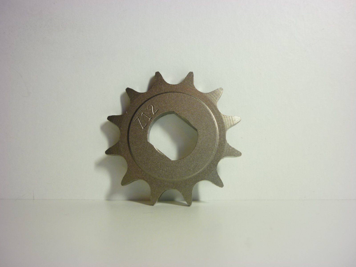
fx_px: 339
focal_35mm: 33
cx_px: 178
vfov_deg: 42.9
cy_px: 134
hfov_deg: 55.4
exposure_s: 1/25
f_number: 2.8
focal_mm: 5.5
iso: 80
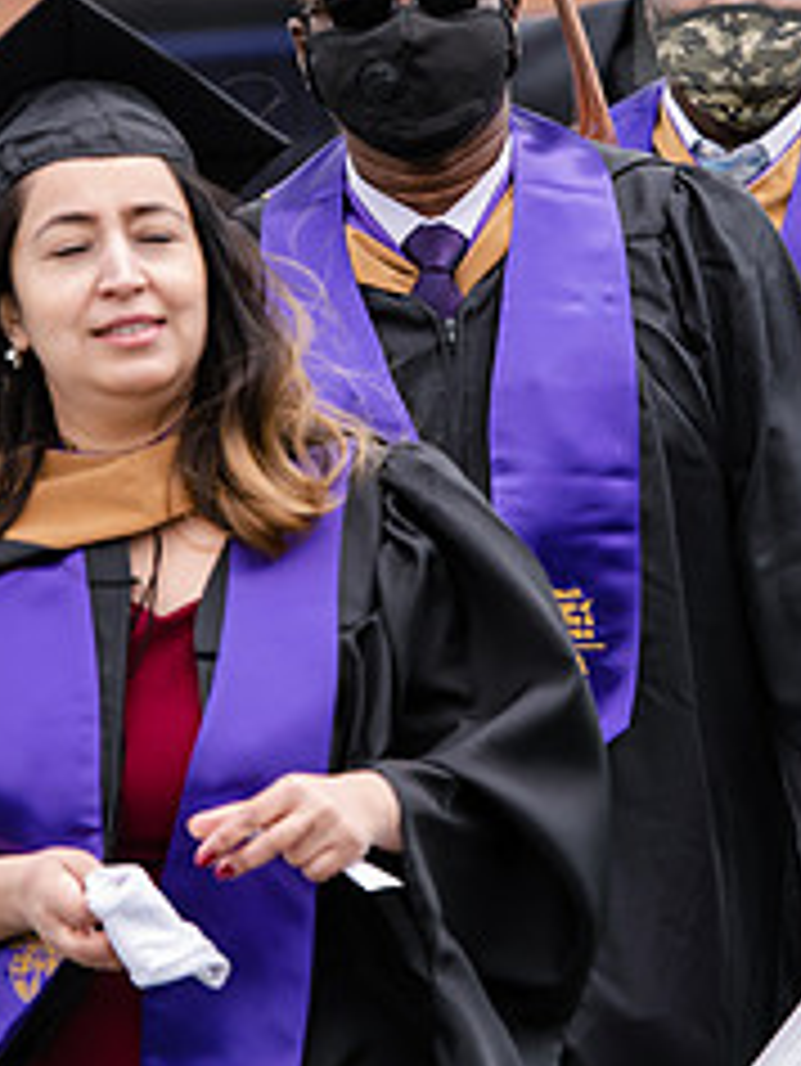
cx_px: 500
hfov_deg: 3.6
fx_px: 12700
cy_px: 254
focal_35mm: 412
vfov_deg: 4.8
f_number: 5.6
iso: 500
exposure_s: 1/640
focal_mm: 175
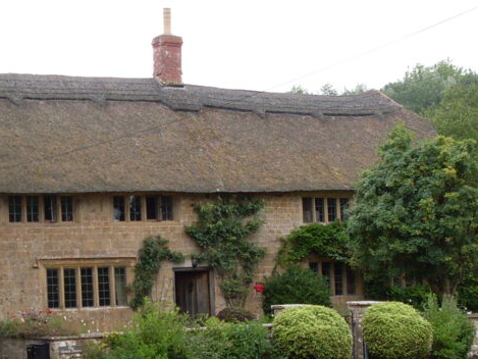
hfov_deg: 23.4
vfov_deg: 17.5
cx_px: 143
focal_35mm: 83
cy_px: 335
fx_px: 1146
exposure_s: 1/250
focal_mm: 6.3
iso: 80
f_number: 2.8
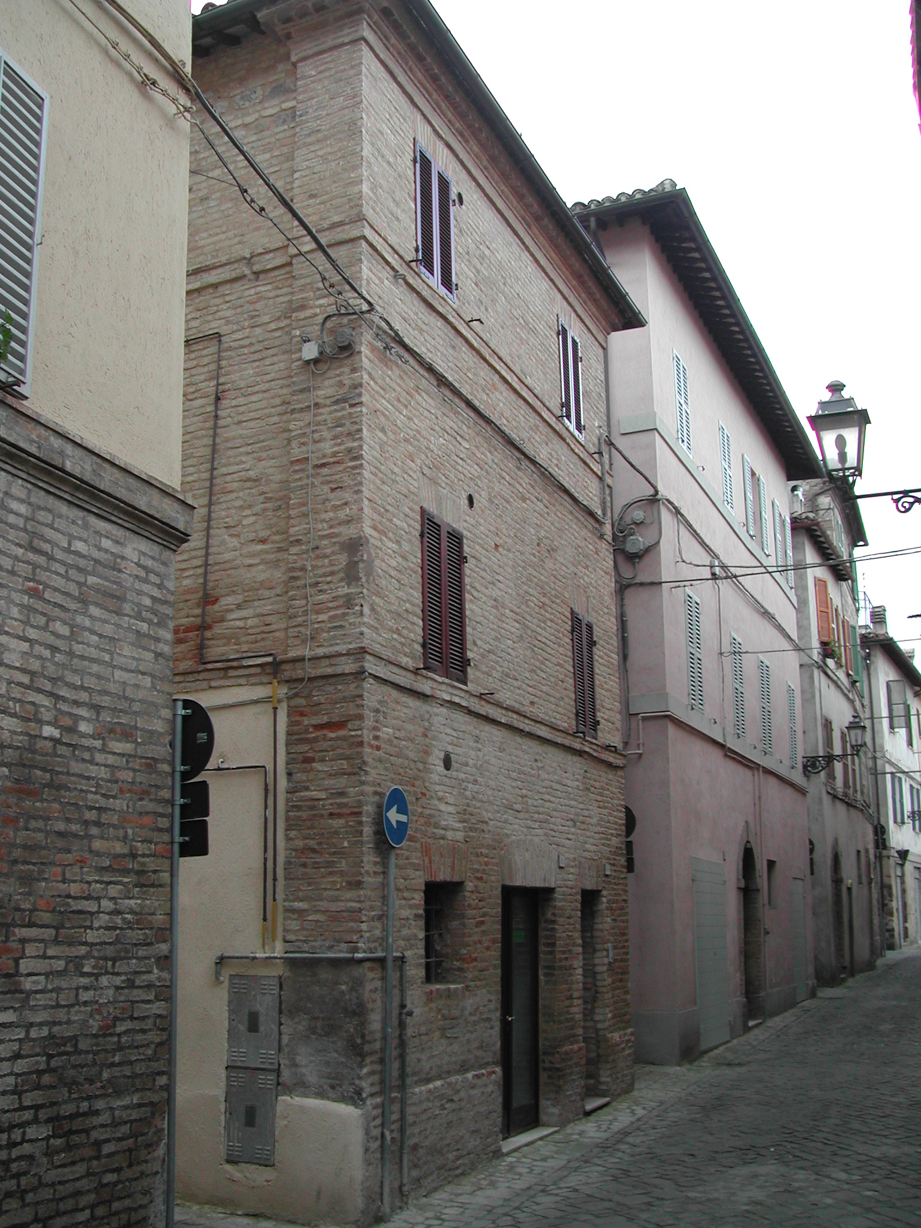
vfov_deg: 49.0
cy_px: 614
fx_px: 1348
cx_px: 460
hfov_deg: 37.7
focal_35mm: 38
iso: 100
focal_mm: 8
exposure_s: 1/233
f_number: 2.8
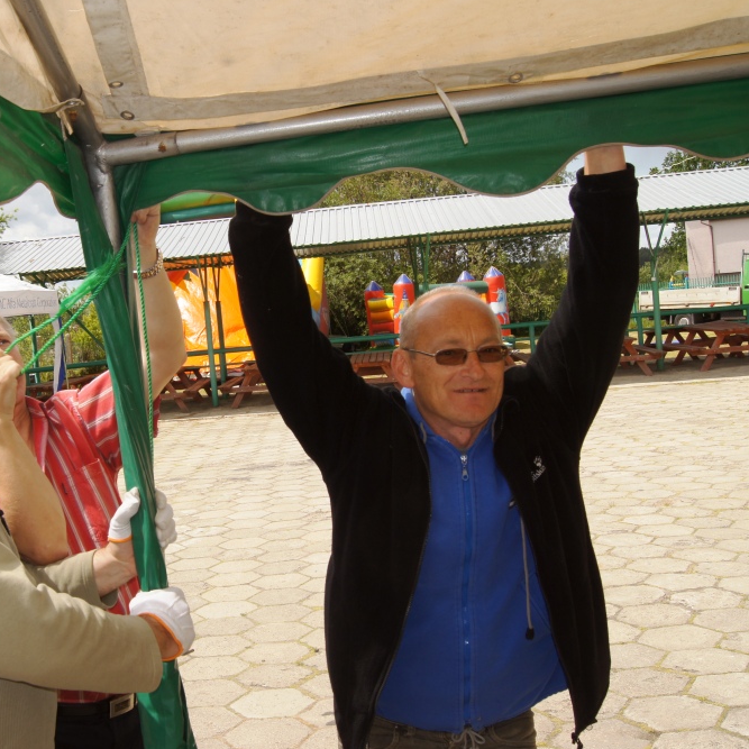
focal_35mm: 43
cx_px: 210
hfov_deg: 38.4
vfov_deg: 39.2
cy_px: 372
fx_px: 1053
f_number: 11
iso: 100
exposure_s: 1/125
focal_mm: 22
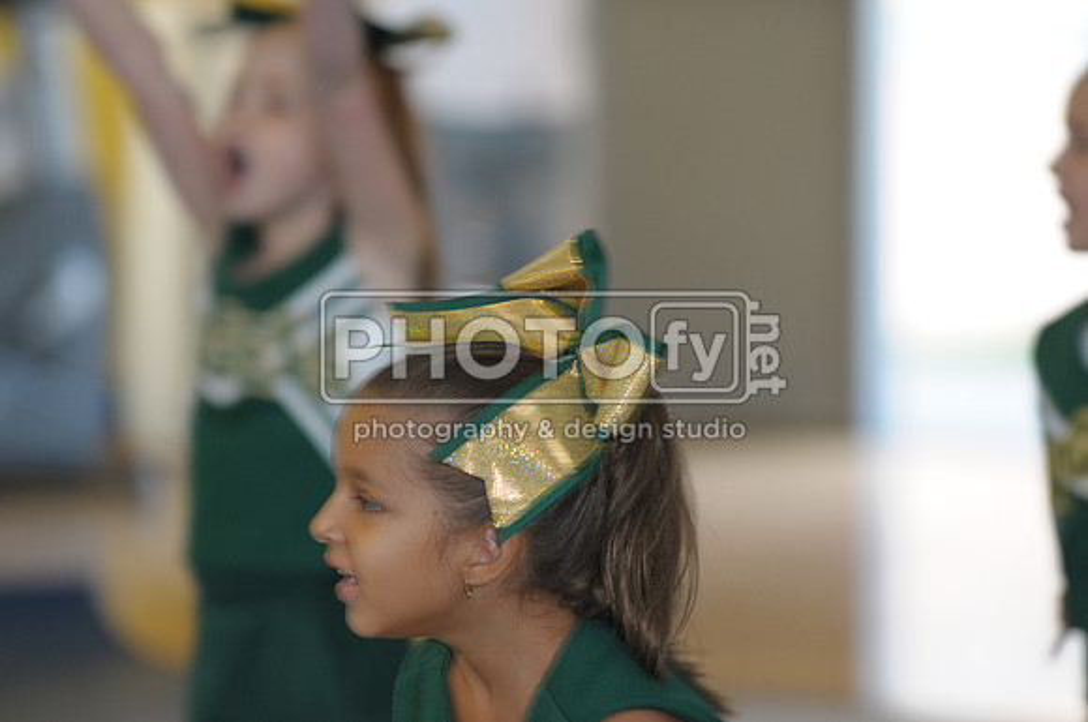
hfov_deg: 6.9
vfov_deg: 4.6
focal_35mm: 300
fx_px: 9054
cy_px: 361
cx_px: 544
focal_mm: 200
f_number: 3.5
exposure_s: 1/60
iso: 500
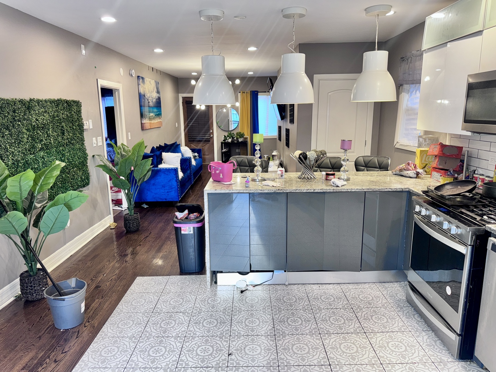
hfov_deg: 71.6
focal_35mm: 24
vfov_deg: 56.8
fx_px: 344
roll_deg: +0.4
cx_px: 248
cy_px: 186
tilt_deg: -13.4
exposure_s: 1/25
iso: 64
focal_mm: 6.76
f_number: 1.78
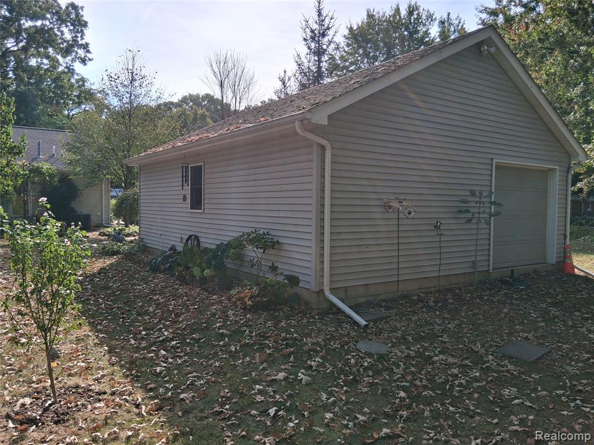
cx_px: 297
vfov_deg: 53.1
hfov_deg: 67.3
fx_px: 446
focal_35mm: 26
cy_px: 222
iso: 25
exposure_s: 1/331
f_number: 1.8
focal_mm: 3.98
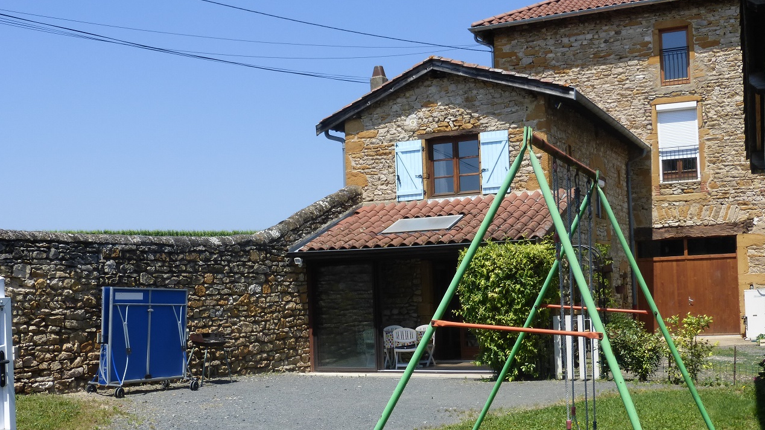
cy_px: 273
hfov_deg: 46.4
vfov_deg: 27.0
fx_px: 892
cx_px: 381
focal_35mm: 44
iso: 100
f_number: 3.9
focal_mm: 6.9
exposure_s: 1/800
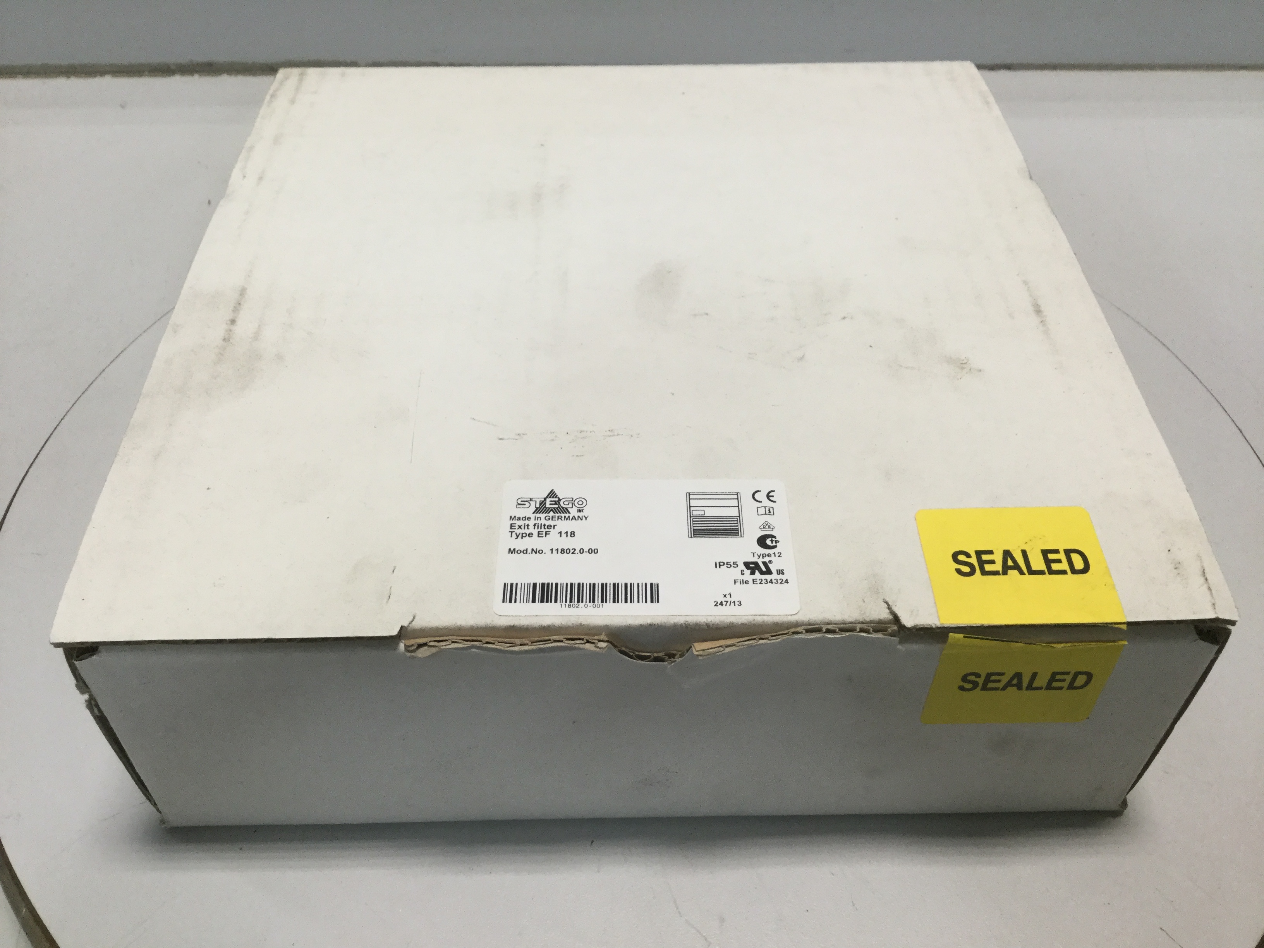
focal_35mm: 31
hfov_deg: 58.4
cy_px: 474
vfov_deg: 45.4
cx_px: 632
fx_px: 1132
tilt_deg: -45.5
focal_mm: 3.3
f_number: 2.4
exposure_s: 1/30
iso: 32
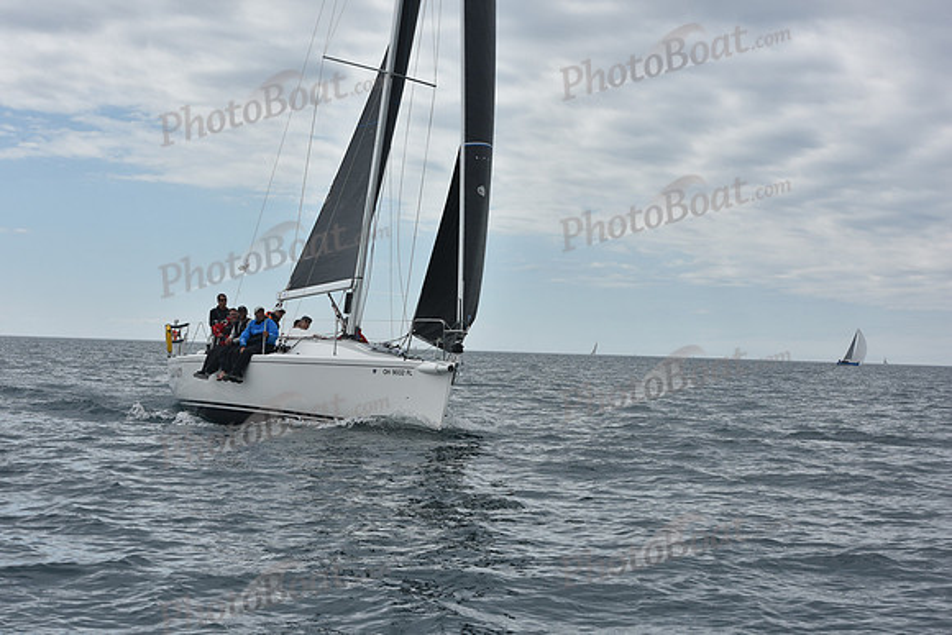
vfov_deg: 19.5
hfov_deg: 28.8
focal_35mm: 70
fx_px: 1851
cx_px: 476
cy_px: 318
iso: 250
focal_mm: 70
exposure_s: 1/800
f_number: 11
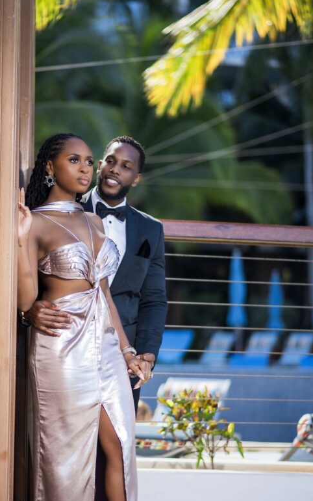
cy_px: 296
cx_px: 106
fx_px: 1569
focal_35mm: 115
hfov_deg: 11.4
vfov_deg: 18.1
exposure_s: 1/1000
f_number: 4
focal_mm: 85
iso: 100
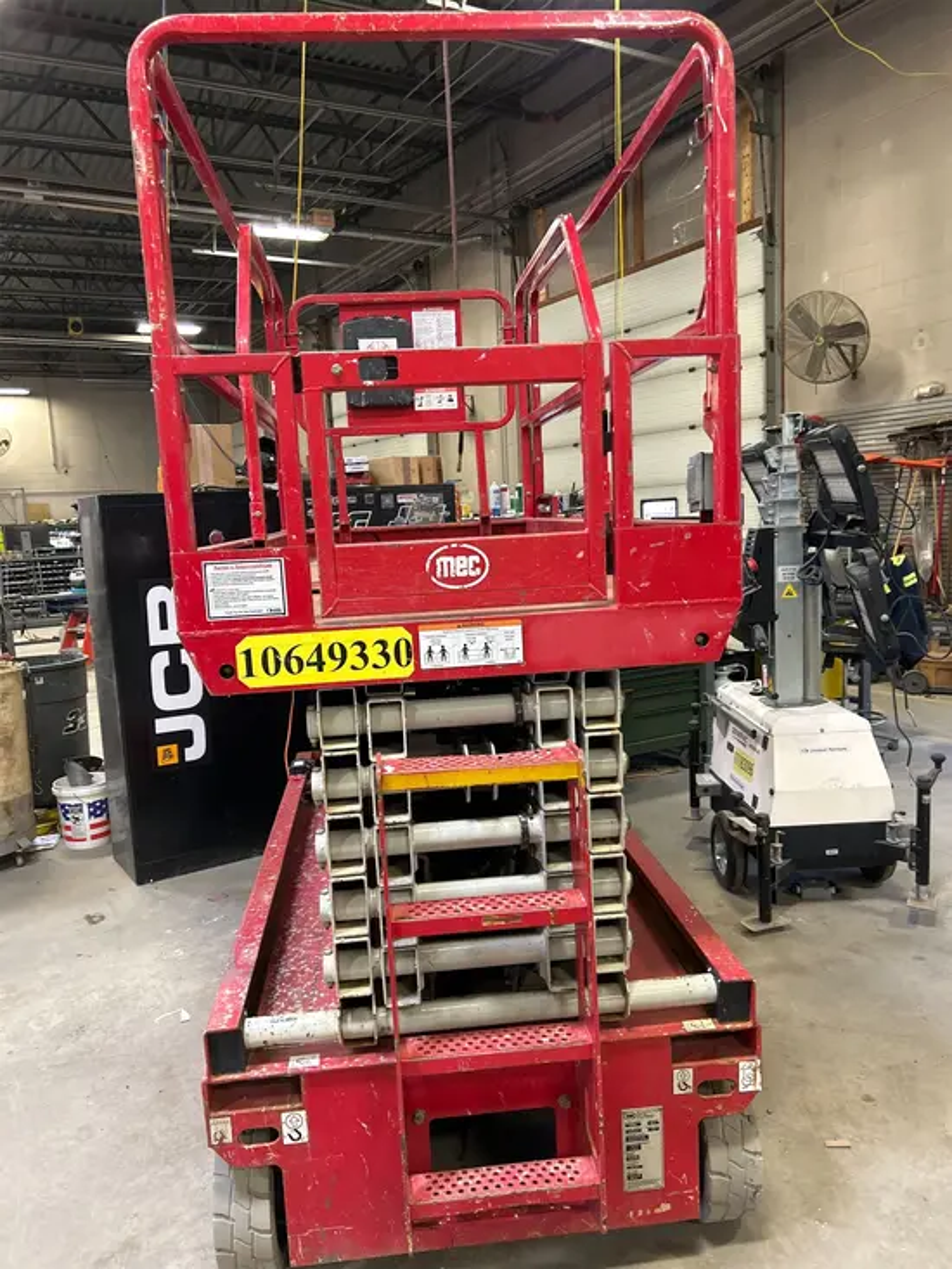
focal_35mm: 26
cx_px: 476
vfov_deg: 67.3
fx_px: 953
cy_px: 634
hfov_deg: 53.1
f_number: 1.5
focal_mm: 5.7
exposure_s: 1/60
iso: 160
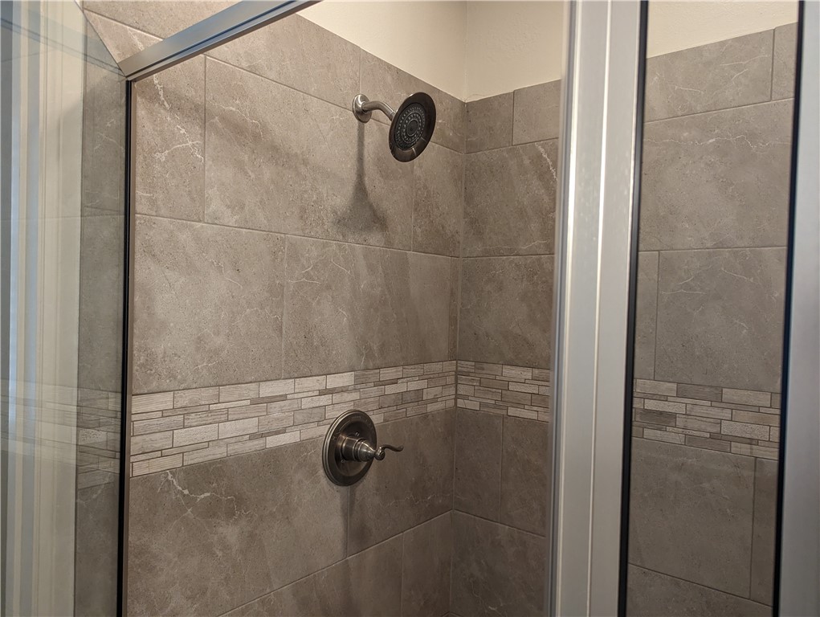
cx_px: 410
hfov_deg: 71.5
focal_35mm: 24
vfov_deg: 56.9
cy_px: 308
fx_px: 569
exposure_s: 1/60
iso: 724
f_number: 1.85
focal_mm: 6.81
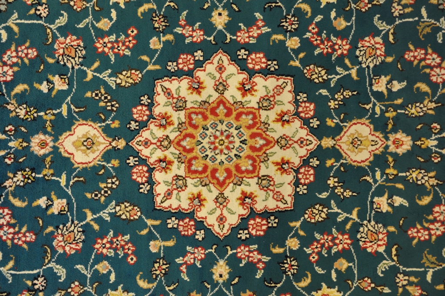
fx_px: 463
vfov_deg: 35.4
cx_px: 222
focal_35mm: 38
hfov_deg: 51.3
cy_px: 148
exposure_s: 1/15
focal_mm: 25
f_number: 6.3
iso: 400
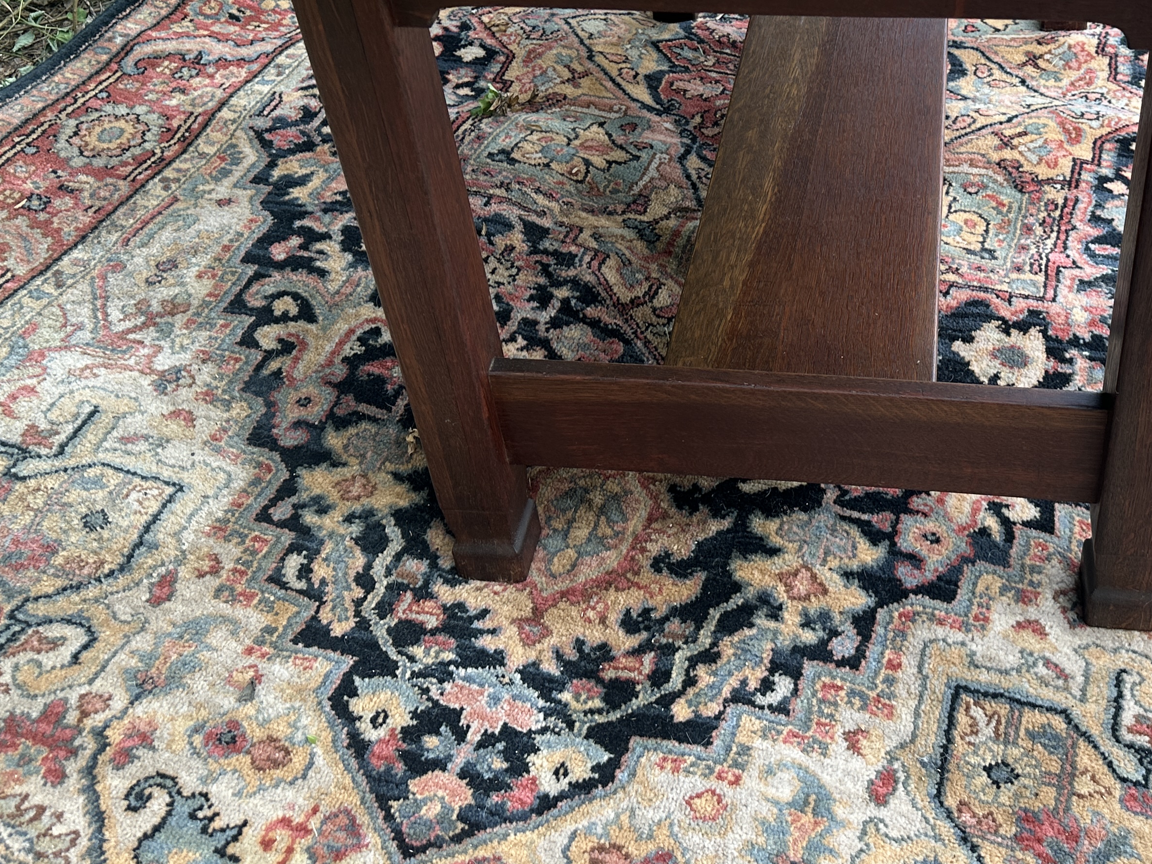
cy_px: 136
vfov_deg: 33.8
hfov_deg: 45.0
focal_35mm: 41
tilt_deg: -40.2
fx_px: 1364
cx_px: 780
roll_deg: +2.7
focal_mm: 6.86
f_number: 1.78
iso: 125
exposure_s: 1/121
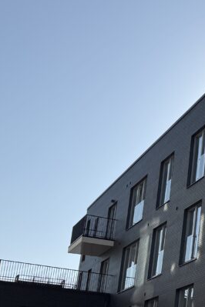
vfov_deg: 30.8
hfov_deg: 17.3
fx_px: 547
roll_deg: -0.3
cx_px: 368
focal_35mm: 64
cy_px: 233
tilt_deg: +16.5
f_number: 1.78
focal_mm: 6.76
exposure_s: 1/8130
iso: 80
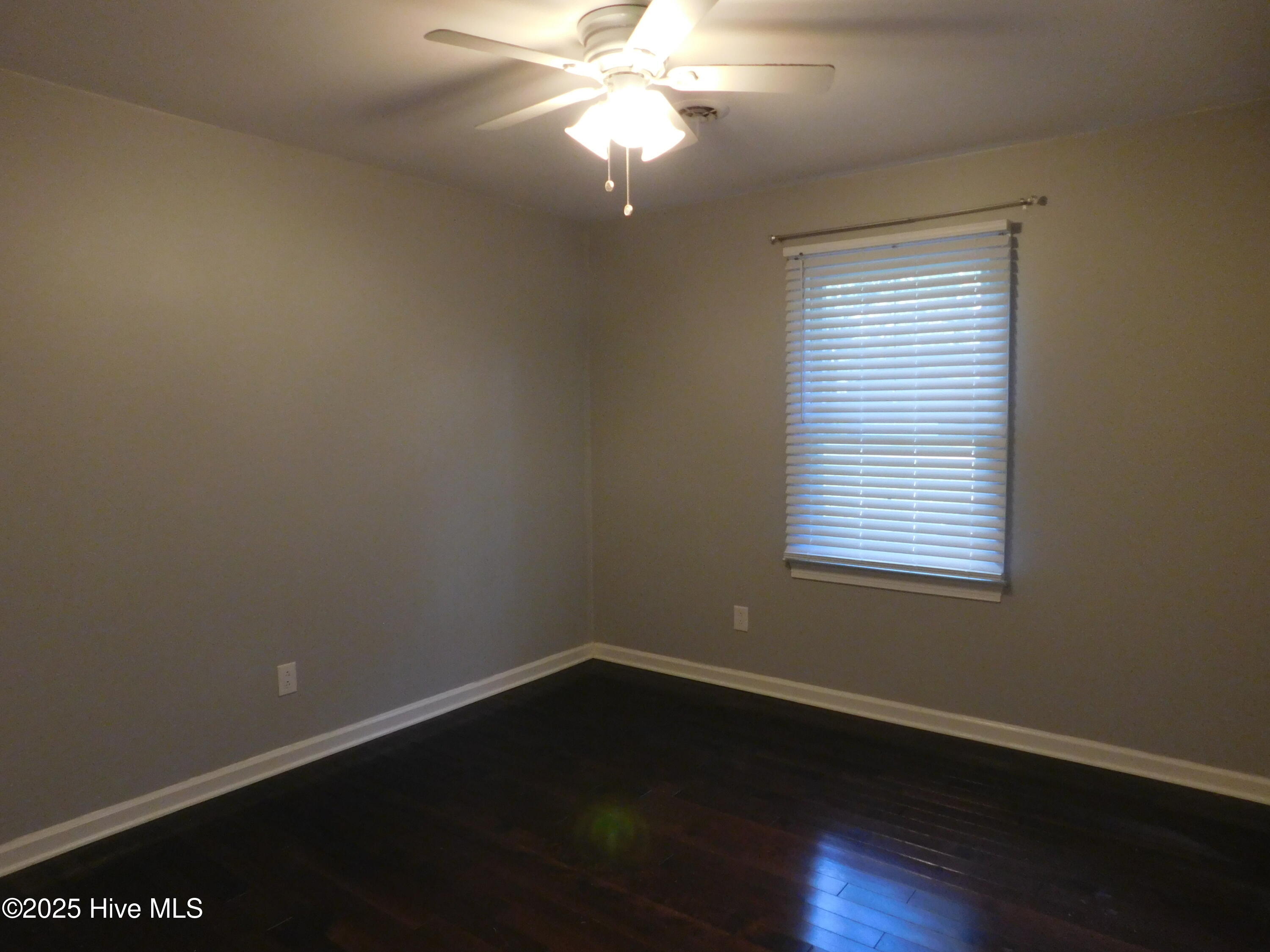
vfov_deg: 58.9
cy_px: 476
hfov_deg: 73.9
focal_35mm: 23
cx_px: 635
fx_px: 844
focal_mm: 4
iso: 320
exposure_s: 1/30
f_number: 3
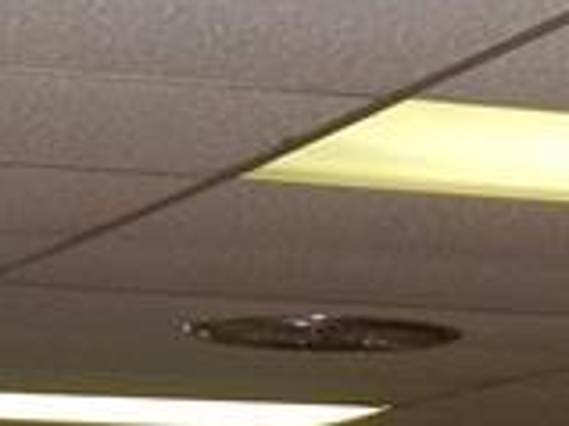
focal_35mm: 245
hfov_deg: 8.0
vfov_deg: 5.9
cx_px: 655
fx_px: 4024
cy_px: 770
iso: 200
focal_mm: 6.8
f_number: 3.4
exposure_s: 1/30
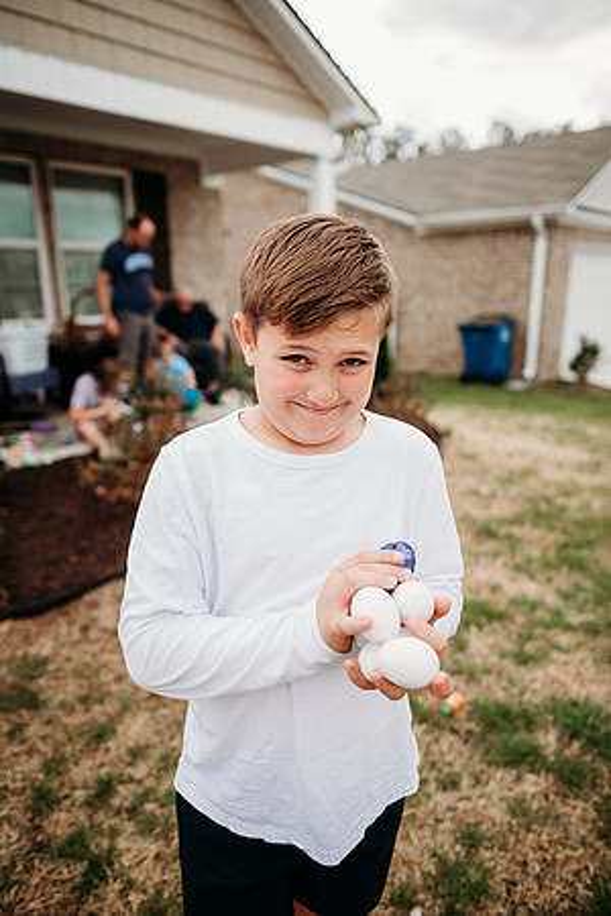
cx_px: 306
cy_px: 458
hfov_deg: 53.1
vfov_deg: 73.7
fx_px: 611
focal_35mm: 24
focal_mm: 24
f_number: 2.2
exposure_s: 1/800
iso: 100
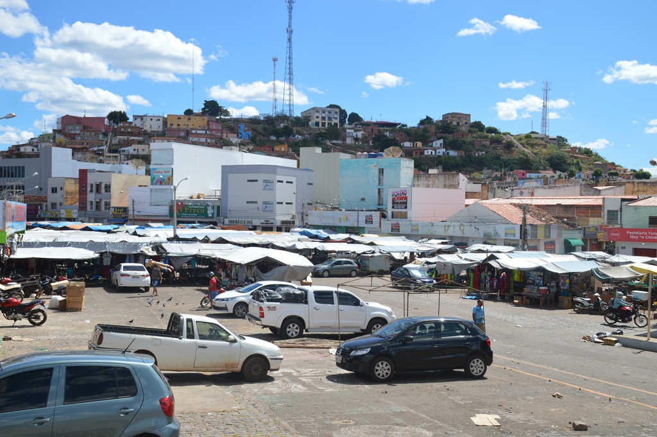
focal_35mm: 36
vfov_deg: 36.8
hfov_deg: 53.2
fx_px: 656
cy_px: 218
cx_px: 328
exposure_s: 1/320
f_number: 9
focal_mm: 24
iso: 100
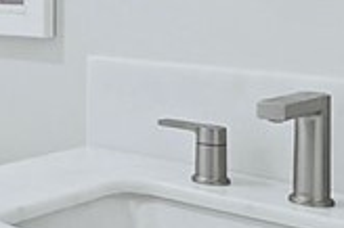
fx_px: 821
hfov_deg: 20.3
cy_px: -30
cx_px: -172
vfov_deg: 15.4
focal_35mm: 86
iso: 800
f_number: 5
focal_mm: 13
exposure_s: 1/400
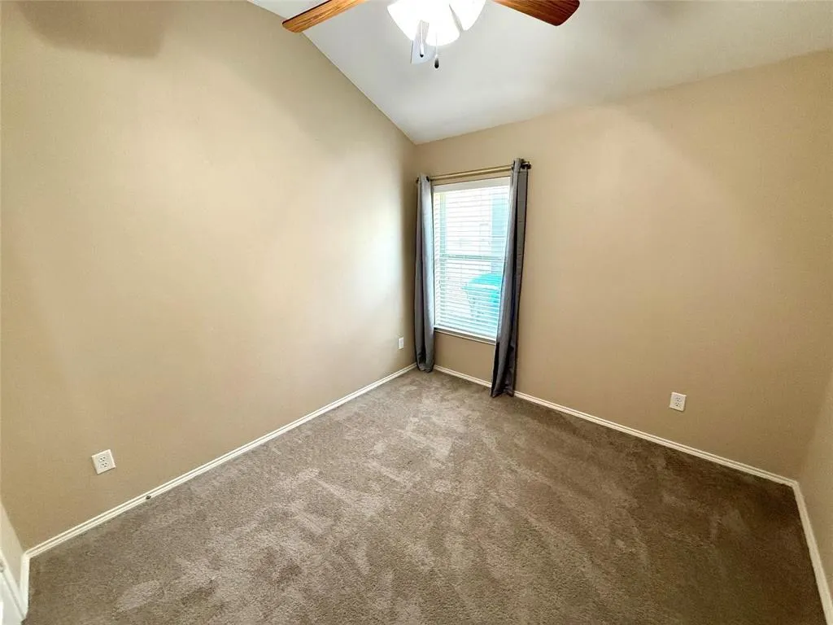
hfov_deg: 102.1
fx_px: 337
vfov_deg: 85.7
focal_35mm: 14
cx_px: 416
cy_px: 312
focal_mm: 2.22
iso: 400
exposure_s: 1/120
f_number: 2.2
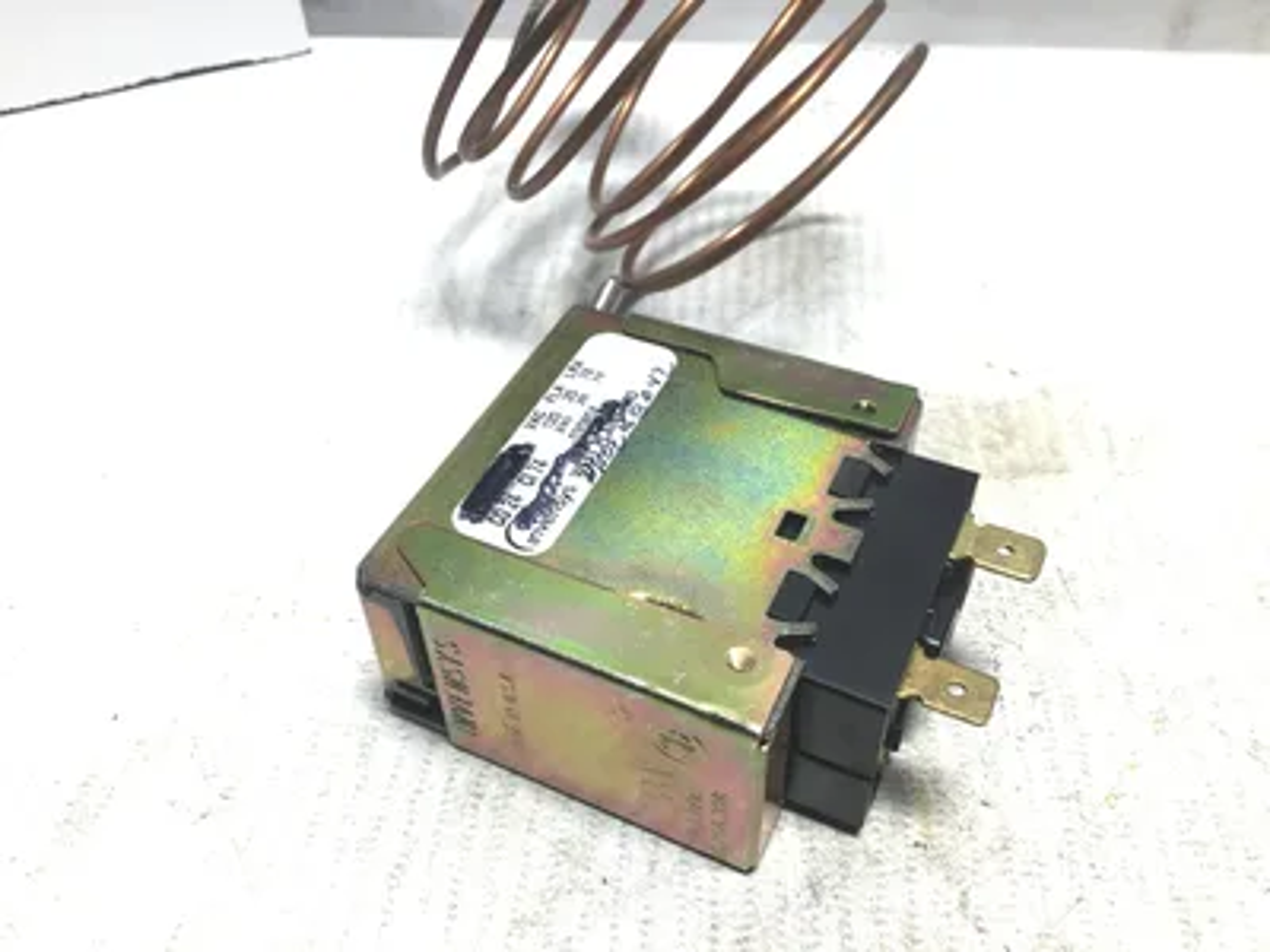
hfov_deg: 58.4
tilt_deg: -42.9
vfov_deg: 45.4
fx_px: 1137
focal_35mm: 31
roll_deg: -0.7
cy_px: 476
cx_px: 635
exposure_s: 1/60
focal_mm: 3.3
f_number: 2.4
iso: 25
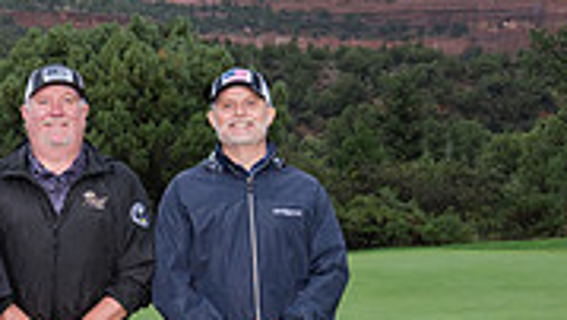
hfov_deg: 22.6
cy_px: 255
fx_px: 1354
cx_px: -17
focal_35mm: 90
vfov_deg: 13.4
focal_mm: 24
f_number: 5
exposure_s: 1/320
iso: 320
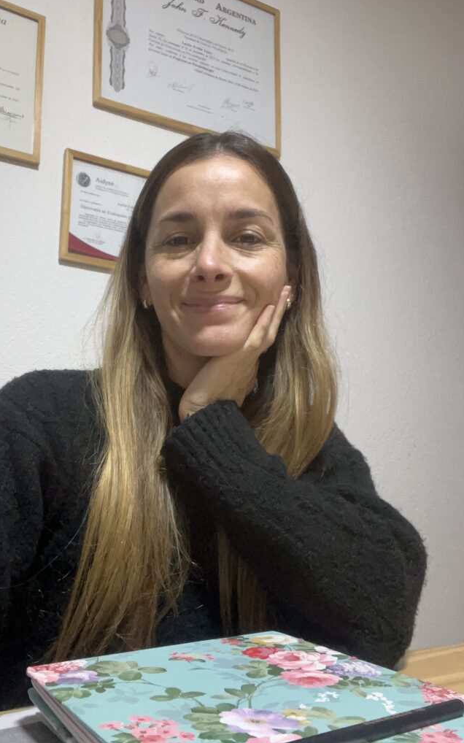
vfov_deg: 59.7
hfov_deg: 39.2
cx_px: 185
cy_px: 370
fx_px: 648
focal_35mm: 32
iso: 400
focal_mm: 2.71
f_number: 2.2
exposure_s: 1/25
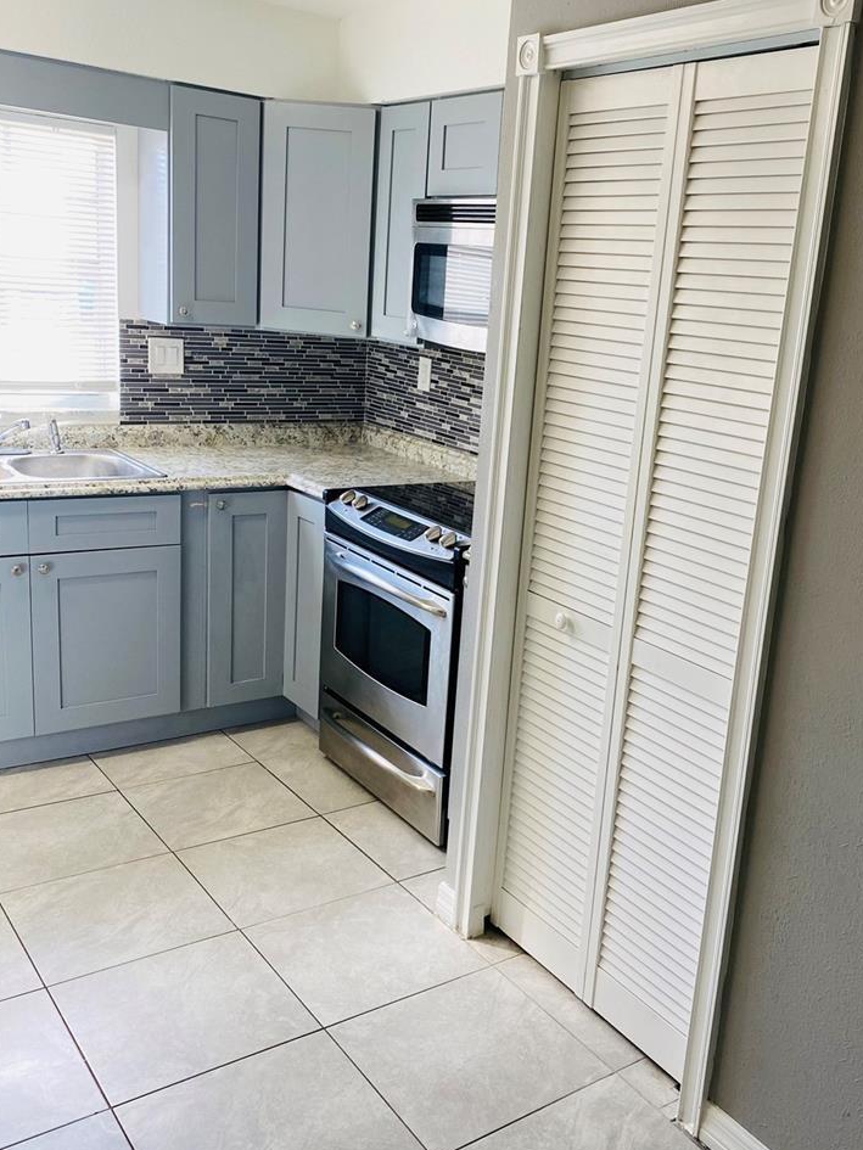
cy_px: 573
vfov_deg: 55.3
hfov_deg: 42.6
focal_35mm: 33
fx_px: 1097
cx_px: 539
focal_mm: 4.25
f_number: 1.8
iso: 100
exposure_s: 1/120
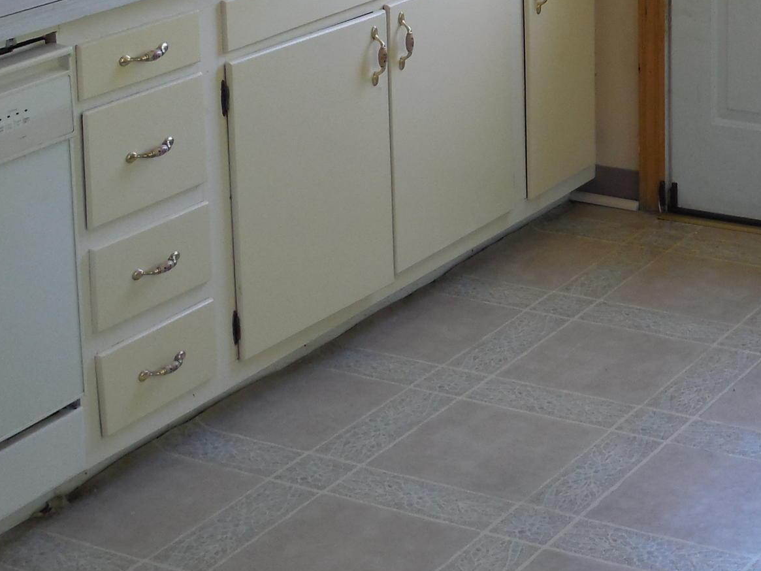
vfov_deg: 14.0
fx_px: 2265
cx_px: 734
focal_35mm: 103
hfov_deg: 18.6
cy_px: -108
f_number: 3.6
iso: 125
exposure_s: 1/40
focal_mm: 7.1
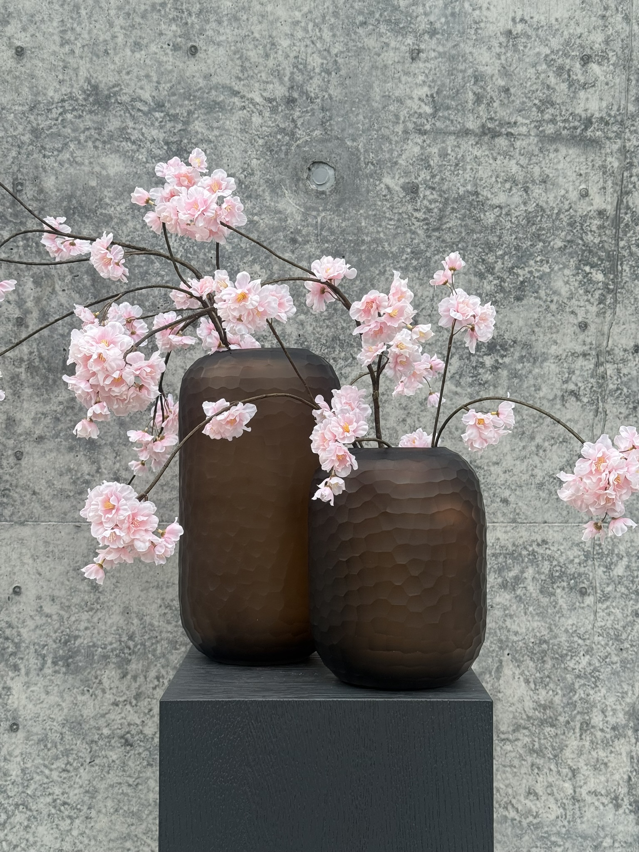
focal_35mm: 48
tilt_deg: +1.0
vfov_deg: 39.7
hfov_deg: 30.3
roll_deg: -1.0
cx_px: 320
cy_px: 426
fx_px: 1181
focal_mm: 6.76
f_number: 1.78
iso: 64
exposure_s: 1/1203
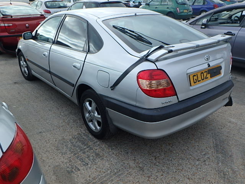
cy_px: 92
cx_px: 122
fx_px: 219
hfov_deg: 58.4
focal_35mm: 31
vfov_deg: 45.4
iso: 125
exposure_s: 1/400
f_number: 4.7
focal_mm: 5.6
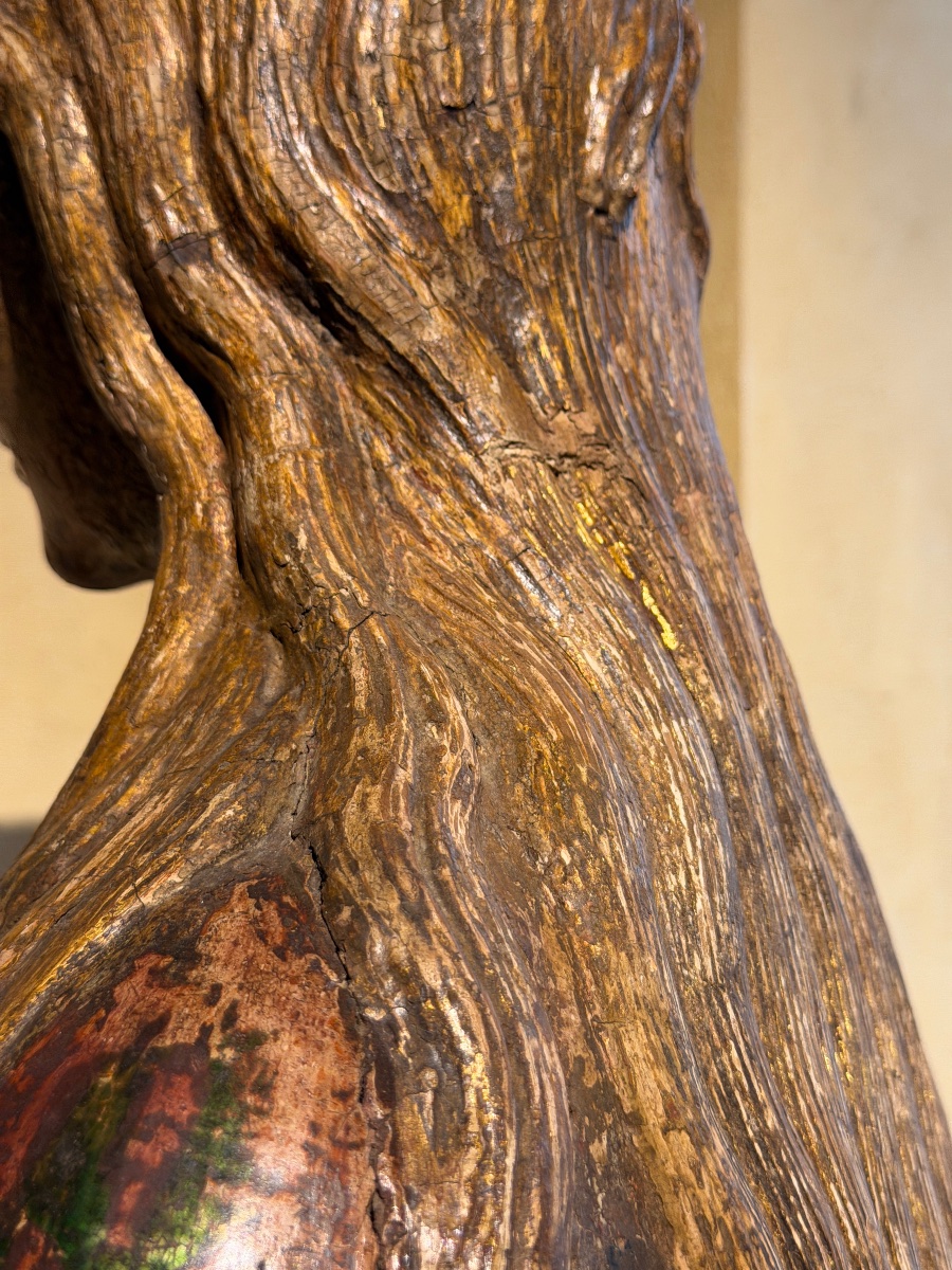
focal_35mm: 48
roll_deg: -0.6
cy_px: 635
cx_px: 476
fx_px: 1760
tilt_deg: +4.5
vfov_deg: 39.7
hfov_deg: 30.3
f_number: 1.78
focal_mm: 6.76
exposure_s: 1/76
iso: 100
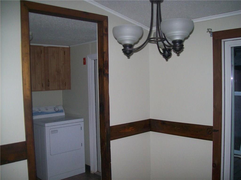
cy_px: 90
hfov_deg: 51.4
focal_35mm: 36
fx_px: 251
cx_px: 120
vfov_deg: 39.6
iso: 200
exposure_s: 1/64
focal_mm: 6
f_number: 2.7
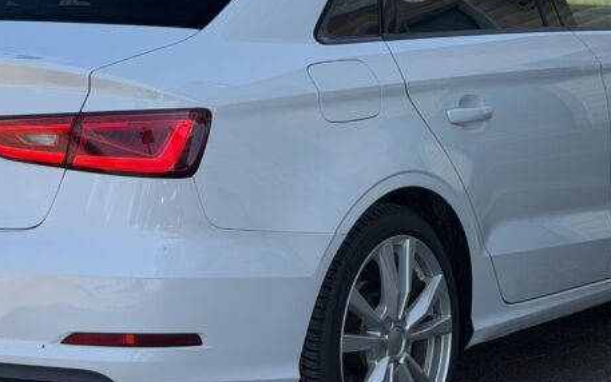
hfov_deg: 18.3
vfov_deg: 11.5
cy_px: 120
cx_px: 250
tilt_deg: -6.8
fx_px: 1899
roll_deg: -0.8
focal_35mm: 114
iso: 64
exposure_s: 1/747
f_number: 1.78
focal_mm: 6.76
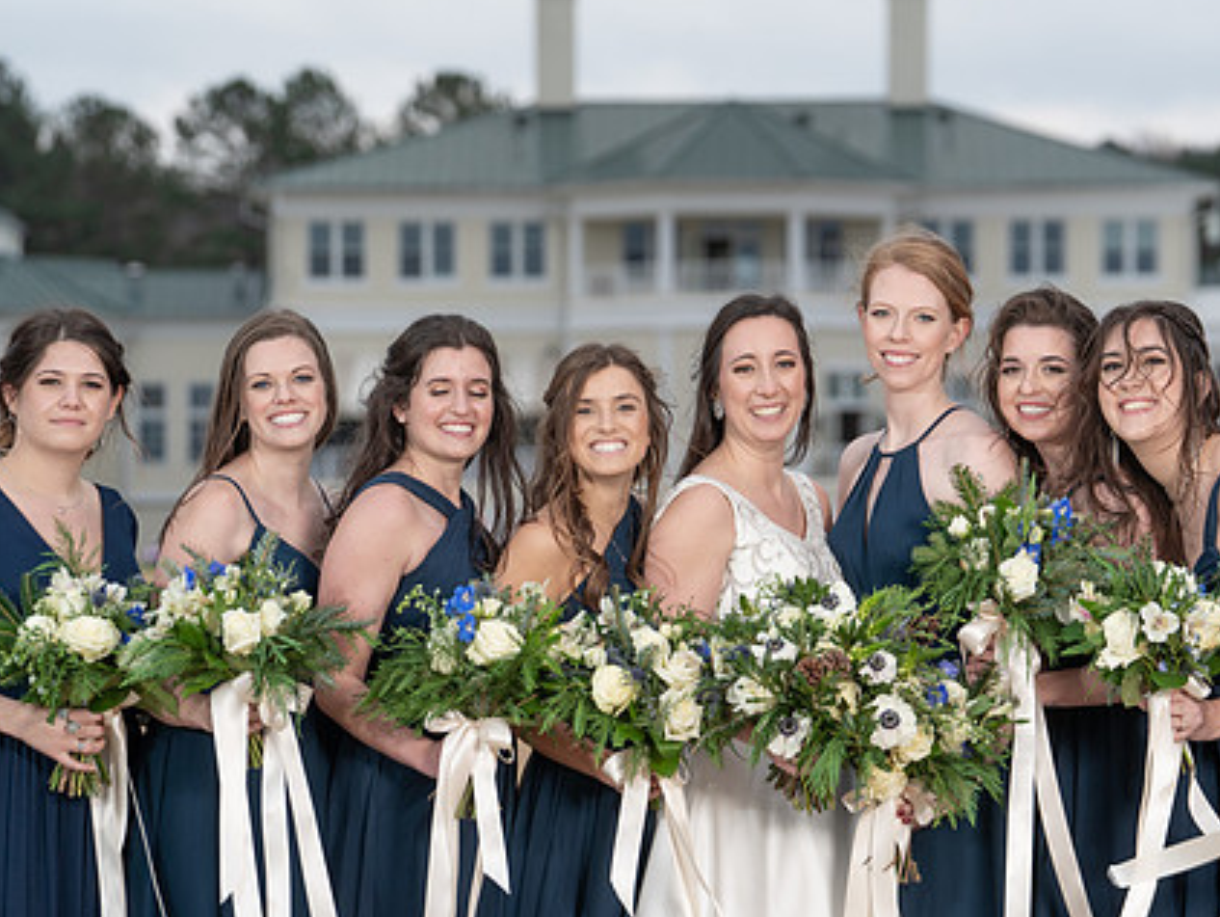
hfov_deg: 8.6
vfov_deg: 6.4
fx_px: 8146
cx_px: 733
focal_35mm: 231
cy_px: 453
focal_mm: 167
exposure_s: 1/250
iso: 200
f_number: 5.6
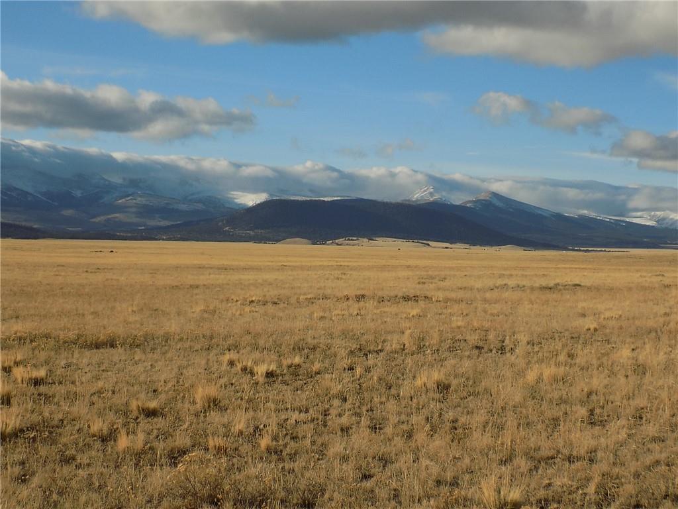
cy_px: 254
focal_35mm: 78
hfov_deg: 25.0
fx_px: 1528
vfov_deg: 18.9
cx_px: 339
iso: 80
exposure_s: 1/800
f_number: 4.3
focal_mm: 13.9
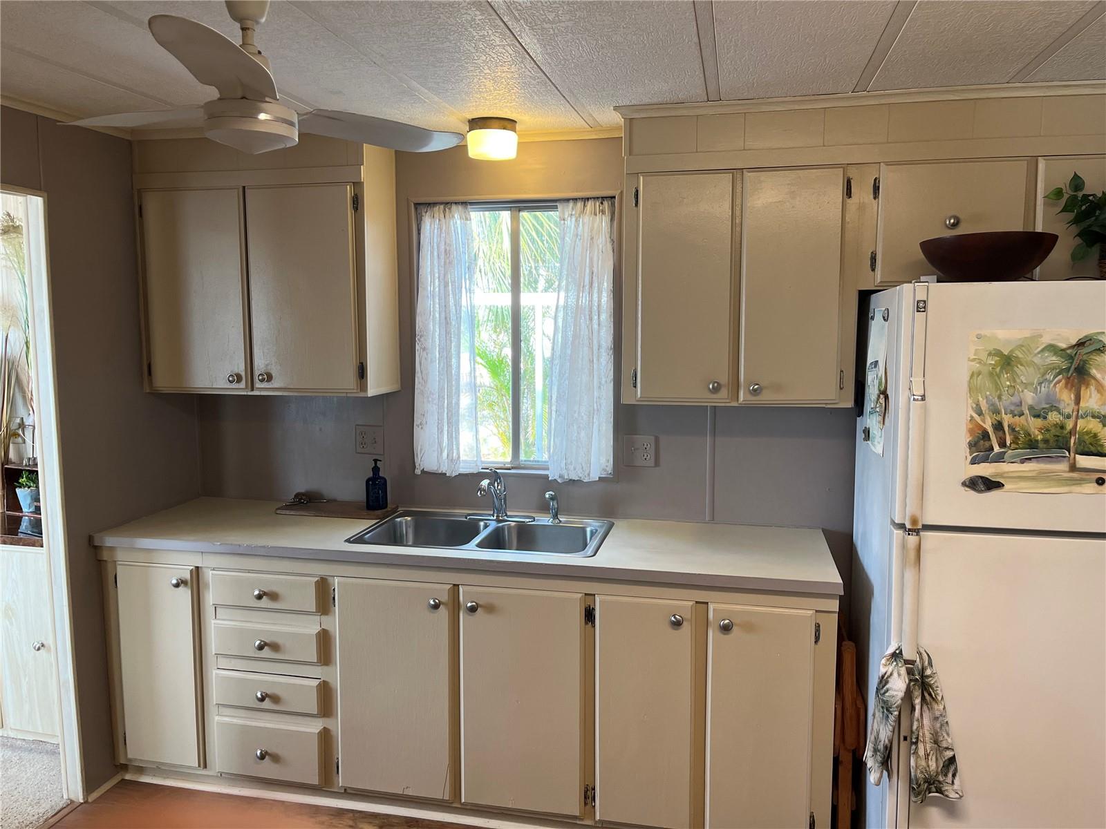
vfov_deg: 53.1
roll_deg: +0.8
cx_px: 553
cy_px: 414
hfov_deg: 67.3
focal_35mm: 26
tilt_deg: -6.4
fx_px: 831
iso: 125
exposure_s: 1/120
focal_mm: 5.1
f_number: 1.6
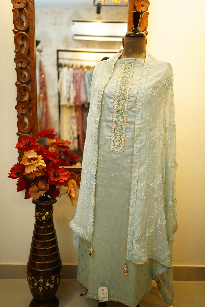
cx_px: 102
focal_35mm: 35
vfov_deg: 54.4
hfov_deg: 37.9
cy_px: 154
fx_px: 299
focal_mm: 35
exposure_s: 1/125
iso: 160
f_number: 2
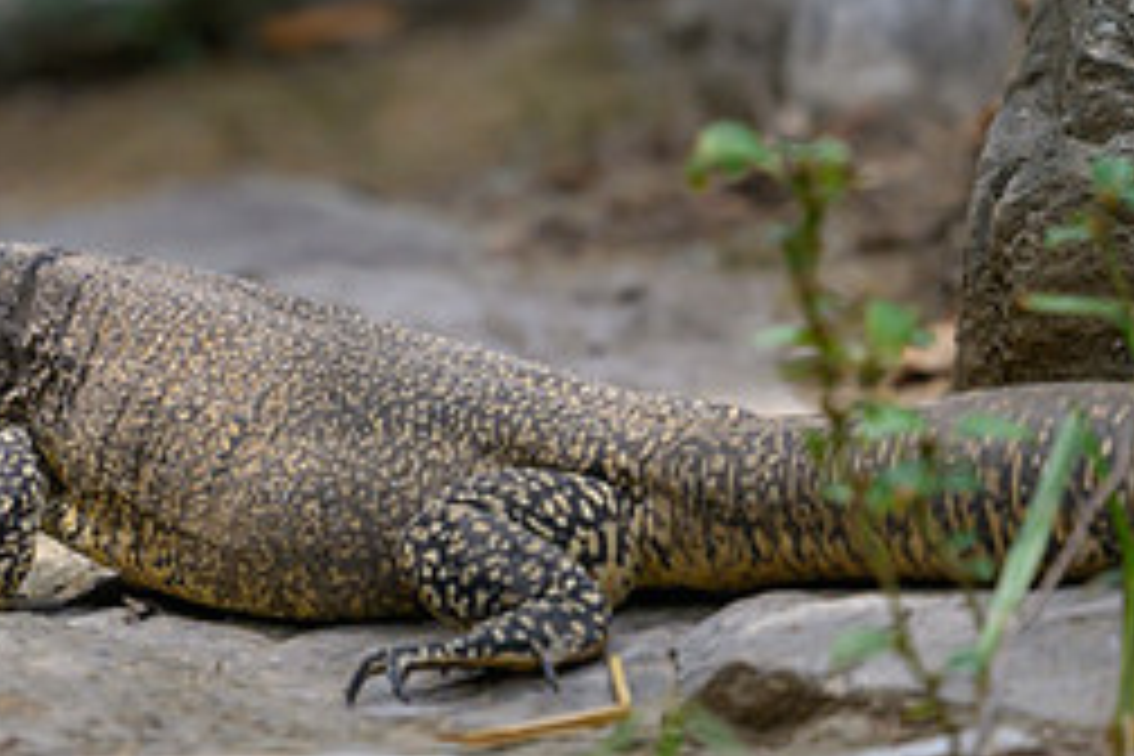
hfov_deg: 1.4
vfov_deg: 0.9
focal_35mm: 1453
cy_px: 200
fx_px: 45766
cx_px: 165
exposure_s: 1/1600
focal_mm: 560
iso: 400
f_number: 4
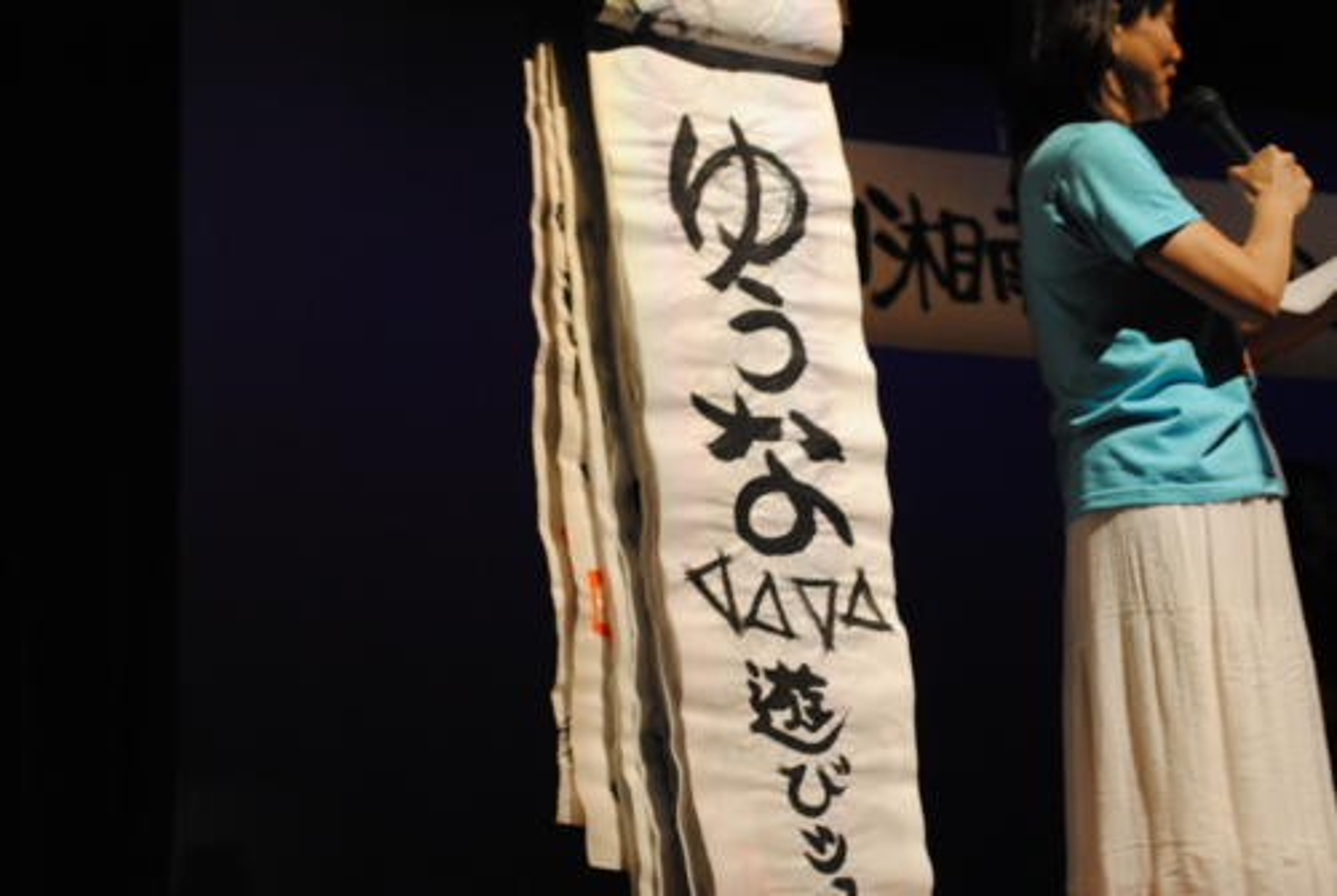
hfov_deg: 28.0
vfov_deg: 19.0
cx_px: 668
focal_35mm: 72
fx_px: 2678
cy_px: 448
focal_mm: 48
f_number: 5.3
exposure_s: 1/15
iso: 800
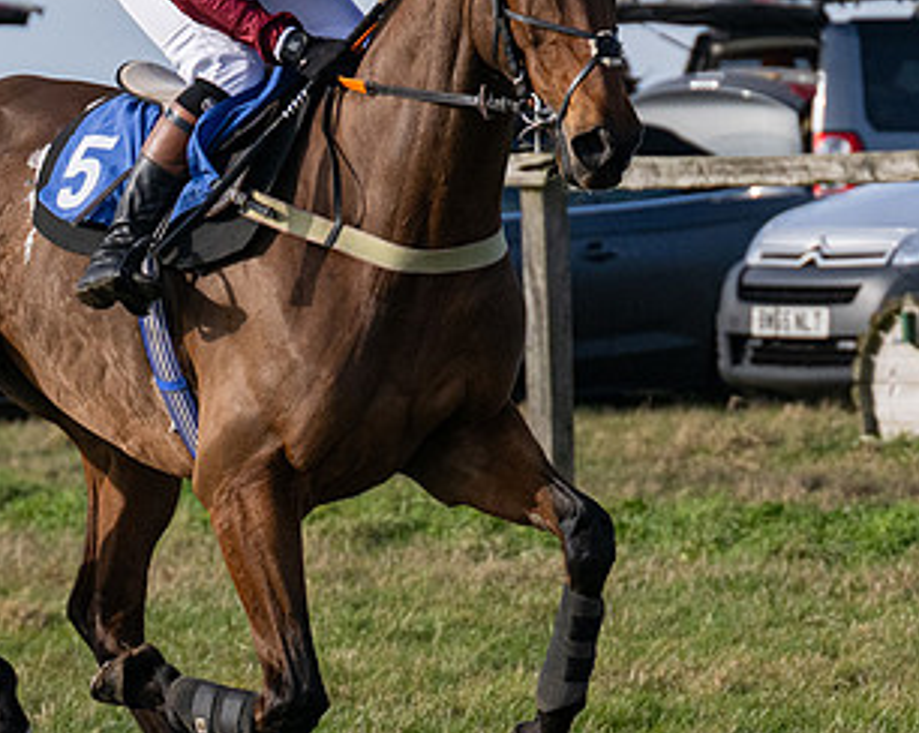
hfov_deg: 4.2
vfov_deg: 3.4
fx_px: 12387
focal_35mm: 456
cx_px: 459
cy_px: 204
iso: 400
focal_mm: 125
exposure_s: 1/3200
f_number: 5
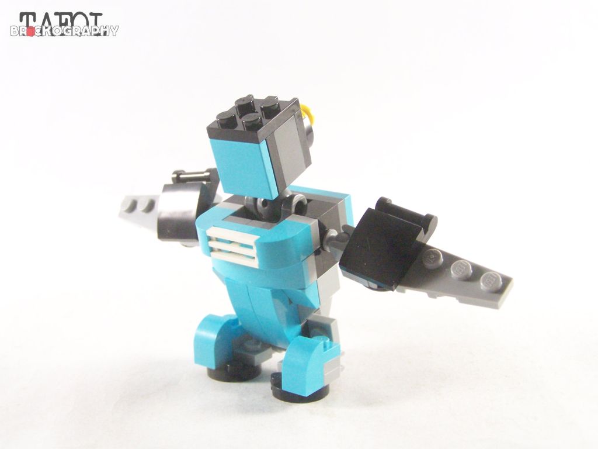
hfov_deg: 37.5
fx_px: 881
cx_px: 299
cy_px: 224
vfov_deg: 28.6
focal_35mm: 51
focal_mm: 8.5
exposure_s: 1/60
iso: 400
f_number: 4
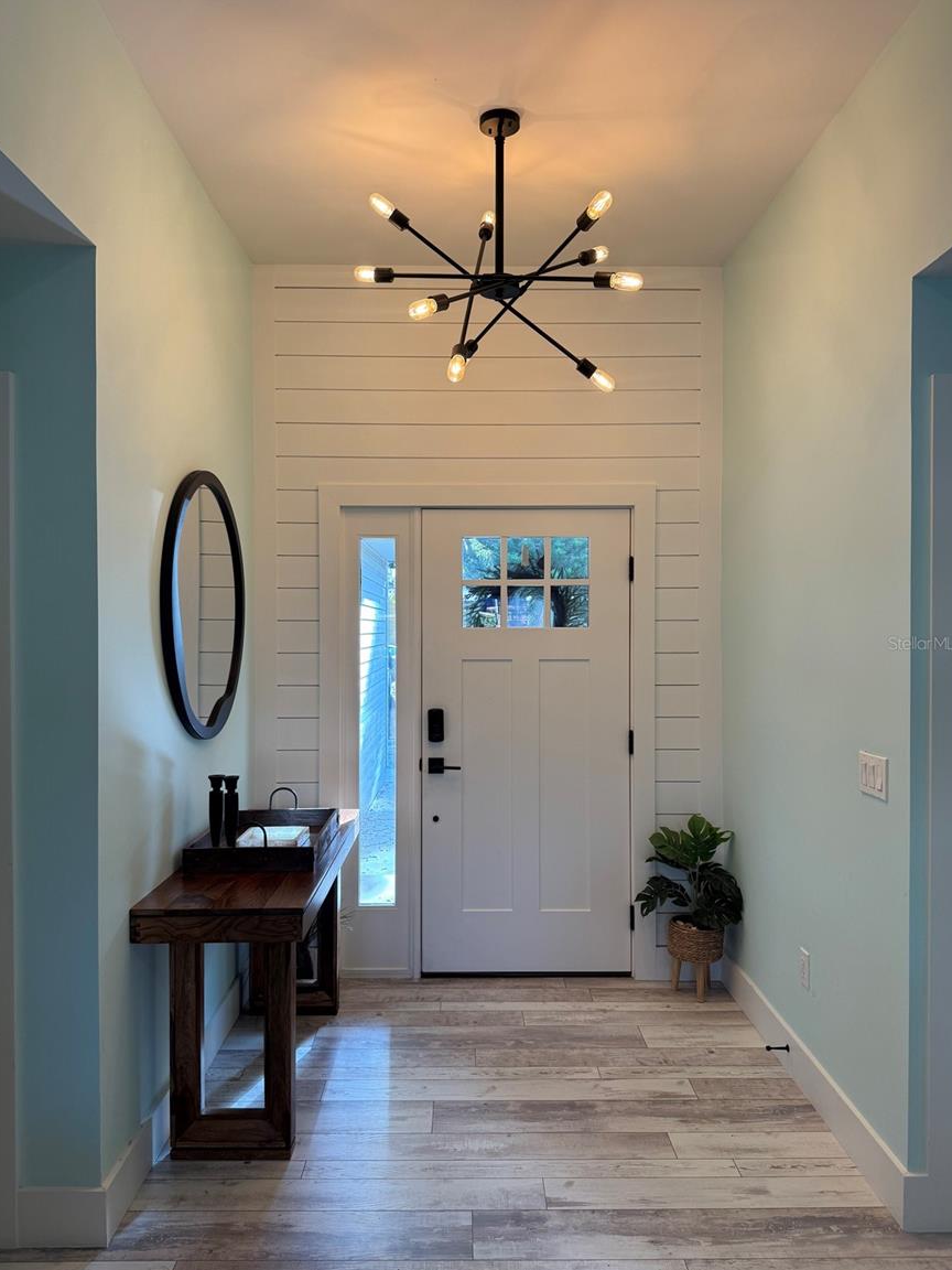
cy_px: 643
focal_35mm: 25
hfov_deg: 54.9
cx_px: 470
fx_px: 917
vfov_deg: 69.4
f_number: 1.78
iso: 64
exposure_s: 1/120
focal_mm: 6.76
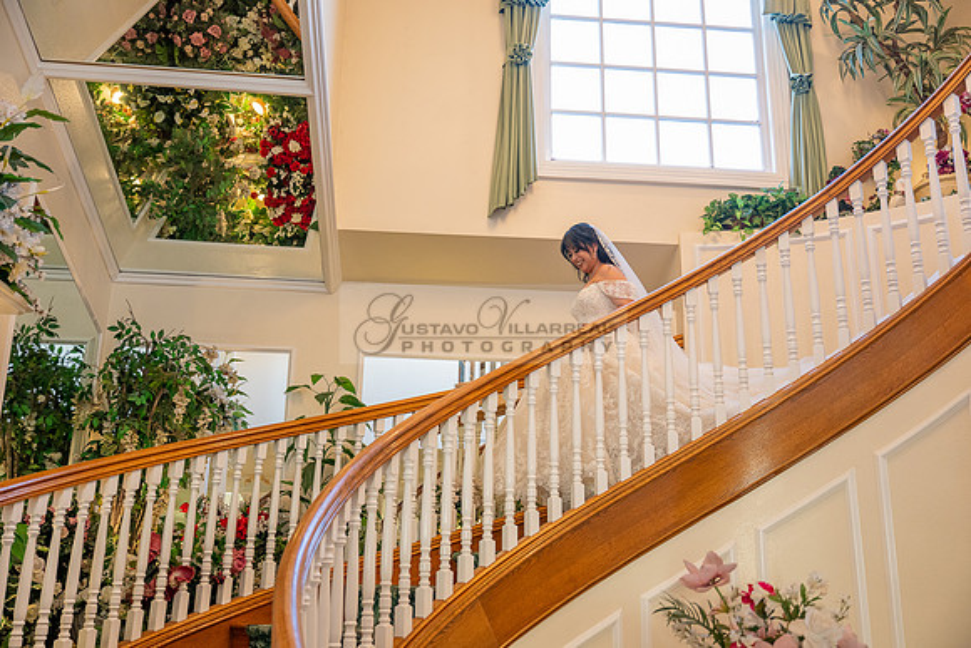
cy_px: 324
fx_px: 890
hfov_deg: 57.2
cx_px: 486
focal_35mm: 33
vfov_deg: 40.0
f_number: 2.8
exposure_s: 1/160
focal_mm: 33
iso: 1000
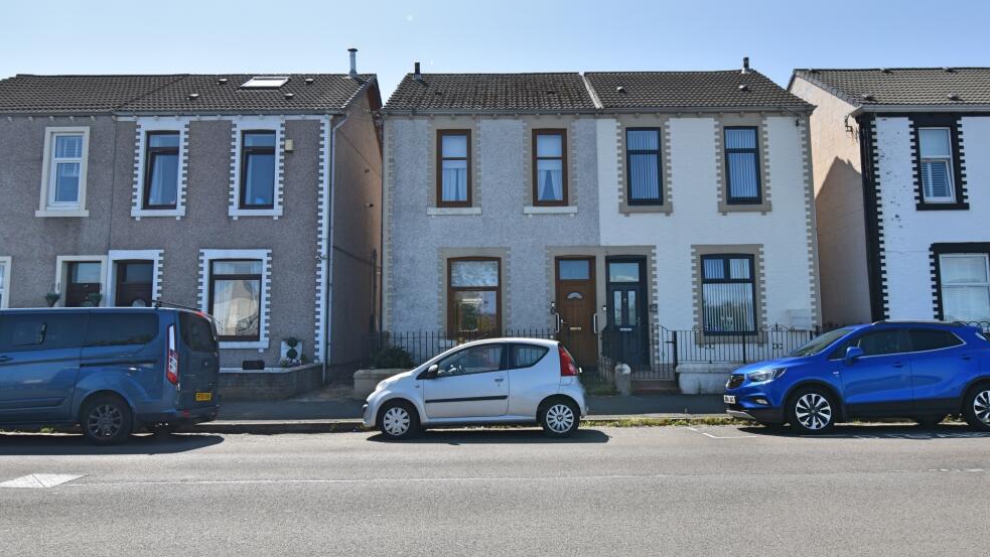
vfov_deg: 46.7
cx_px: 515
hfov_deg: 75.0
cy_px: 249
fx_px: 644
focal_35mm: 25
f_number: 9
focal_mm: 15
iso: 100
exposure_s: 1/250
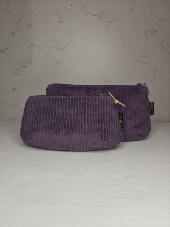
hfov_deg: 58.9
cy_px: 114
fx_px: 151
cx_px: 85
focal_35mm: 23
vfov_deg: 73.9
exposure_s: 1/100
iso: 125
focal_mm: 6.06
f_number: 1.6
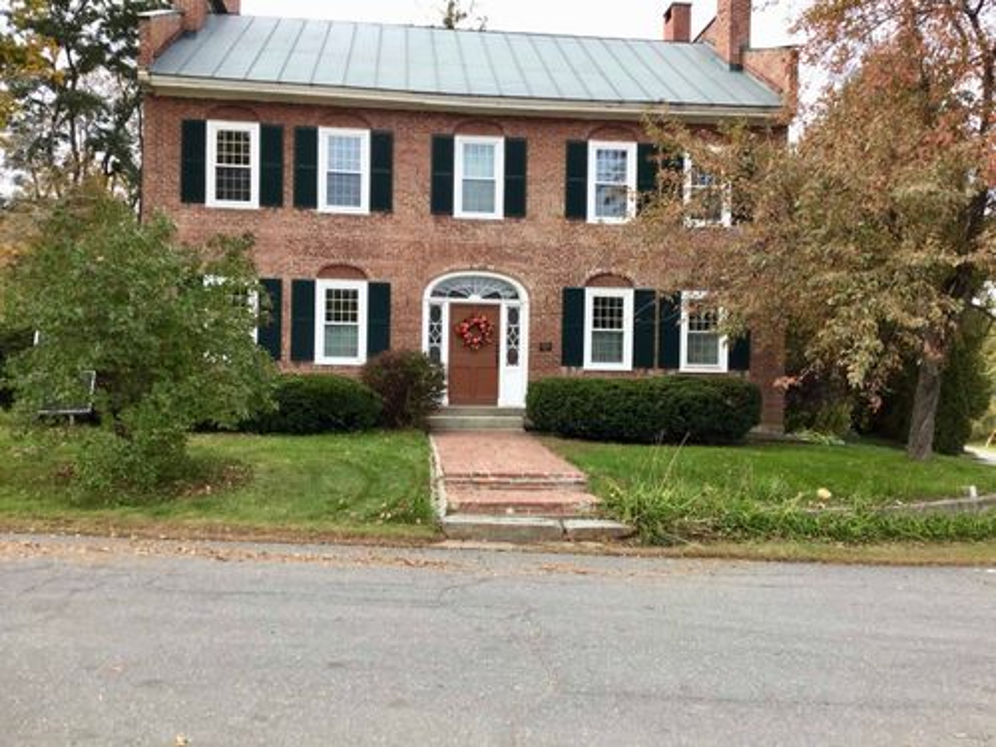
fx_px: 892
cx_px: 498
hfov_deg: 58.4
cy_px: 374
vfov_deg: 45.4
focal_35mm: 31
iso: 25
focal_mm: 3.3
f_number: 2.4
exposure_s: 1/151
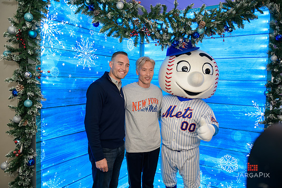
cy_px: 94
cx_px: 141
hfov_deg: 63.6
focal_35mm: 29
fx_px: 227
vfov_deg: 45.0
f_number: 3.2
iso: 400
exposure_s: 1/125
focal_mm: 29
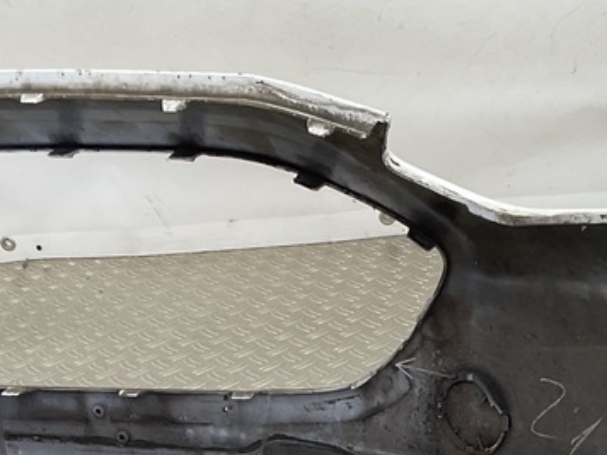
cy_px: 578
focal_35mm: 82
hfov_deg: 23.8
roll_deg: +9.9
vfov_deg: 17.0
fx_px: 1438
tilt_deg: -34.4
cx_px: 344
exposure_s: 1/100
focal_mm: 3
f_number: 1.8
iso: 20
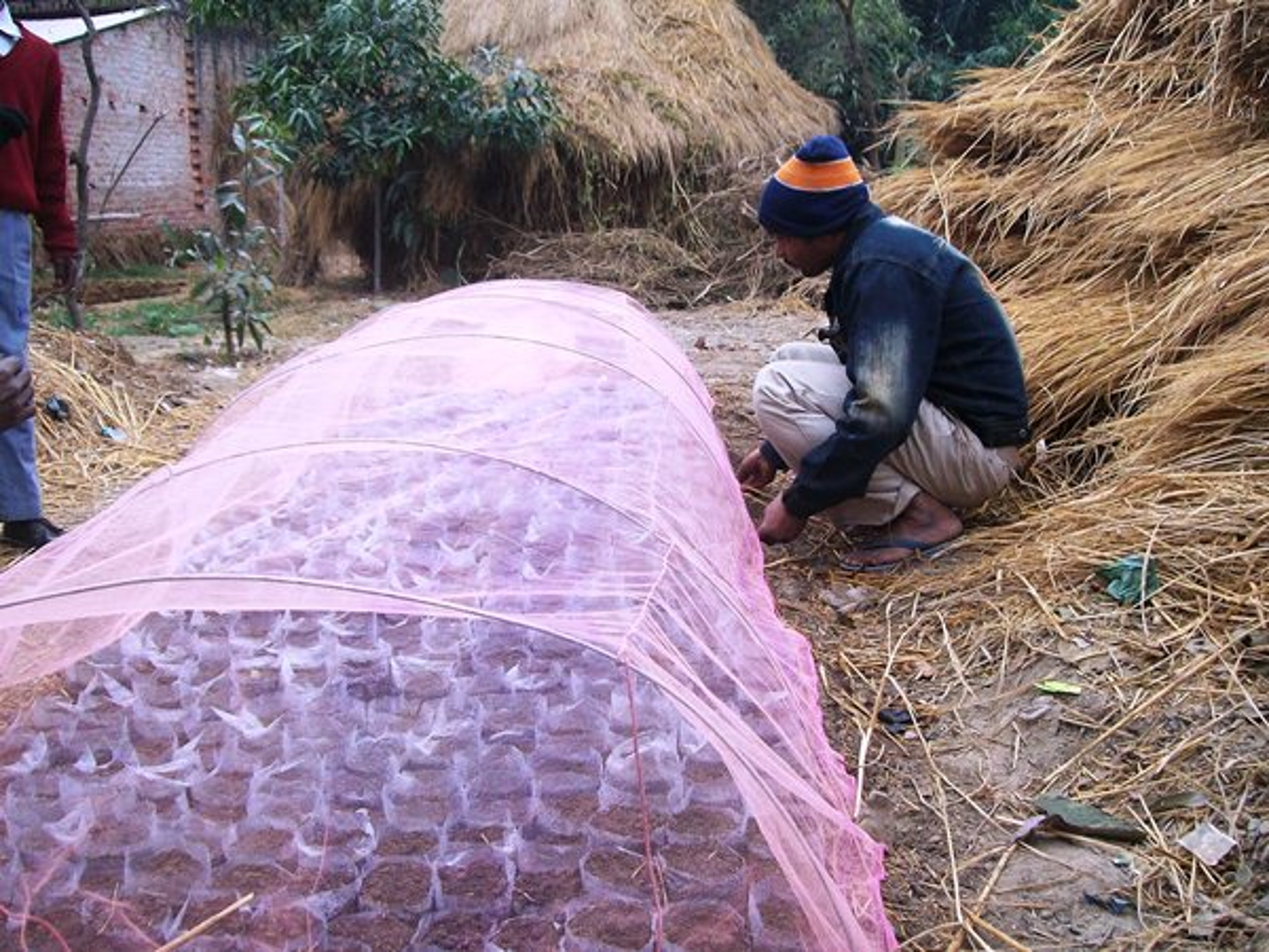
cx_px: 634
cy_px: 476
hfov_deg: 51.4
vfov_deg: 39.7
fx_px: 1320
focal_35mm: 36
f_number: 2.7
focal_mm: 6
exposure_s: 1/160
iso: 80
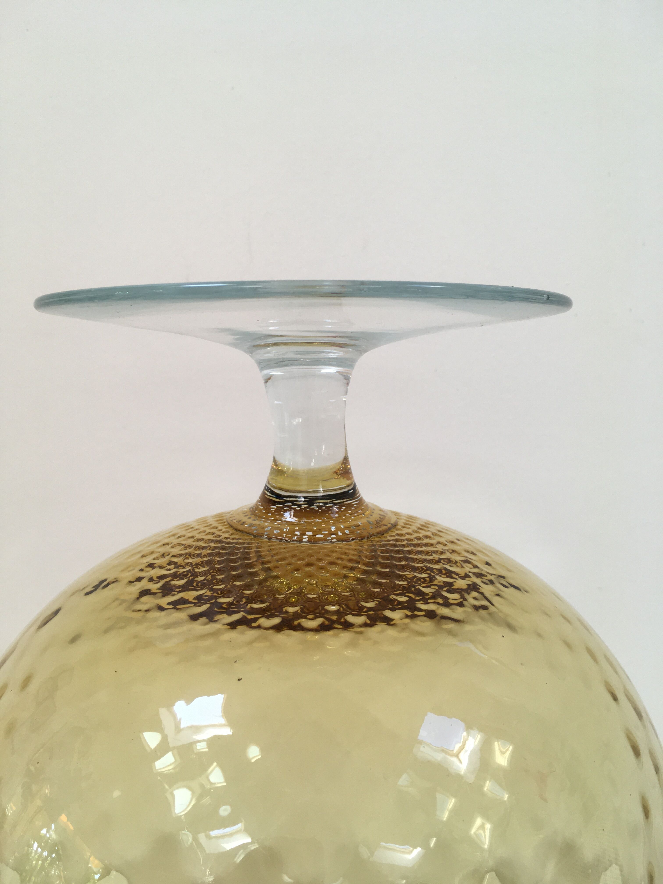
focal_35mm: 29
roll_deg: +0.6
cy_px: 442
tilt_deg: -8.4
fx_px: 741
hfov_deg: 48.2
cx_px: 332
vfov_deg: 61.7
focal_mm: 4.15
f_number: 2.2
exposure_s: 1/100
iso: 40
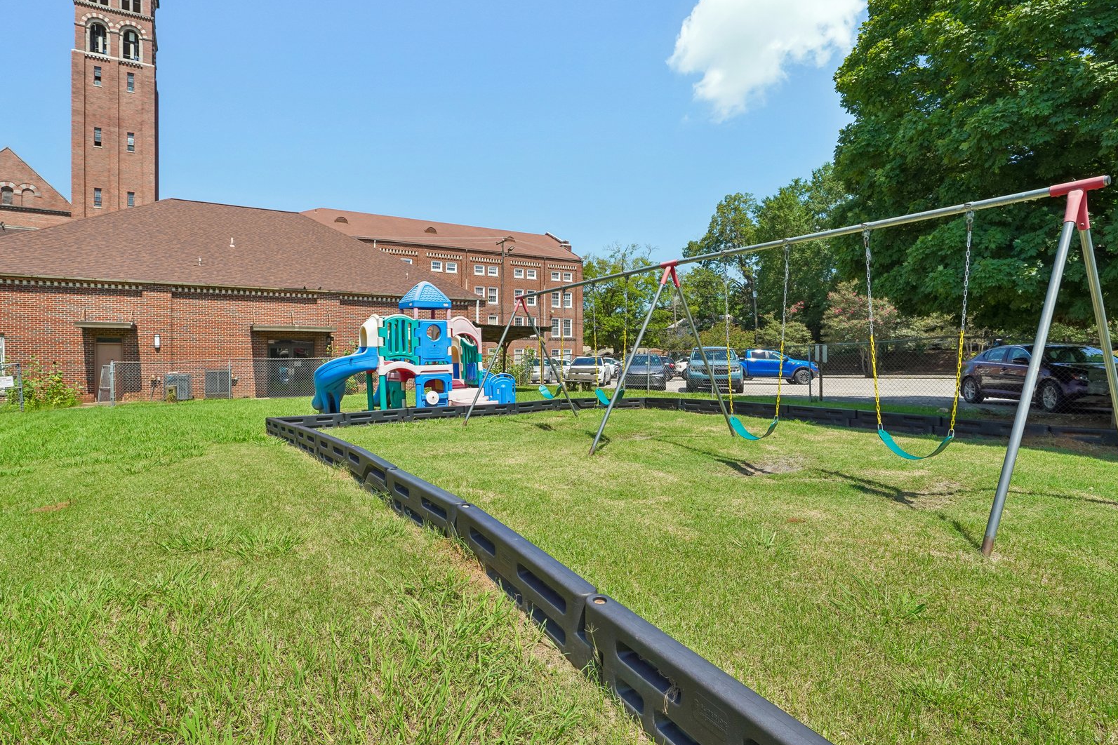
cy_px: 364
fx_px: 559
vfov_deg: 67.4
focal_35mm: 18
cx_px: 505
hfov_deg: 89.7
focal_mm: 14
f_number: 8
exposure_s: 1/800
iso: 400
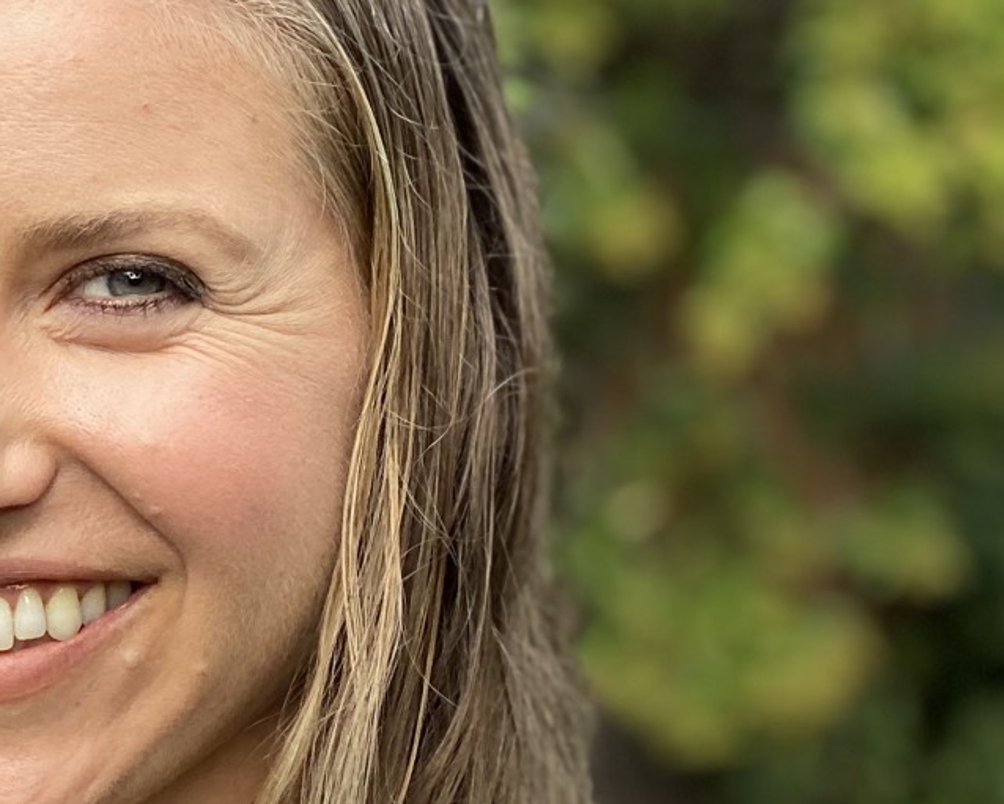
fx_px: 4727
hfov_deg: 12.0
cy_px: 661
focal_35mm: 159
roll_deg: -1.6
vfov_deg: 9.7
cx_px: 49
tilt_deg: -5.0
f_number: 2
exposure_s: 1/227
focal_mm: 6
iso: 20
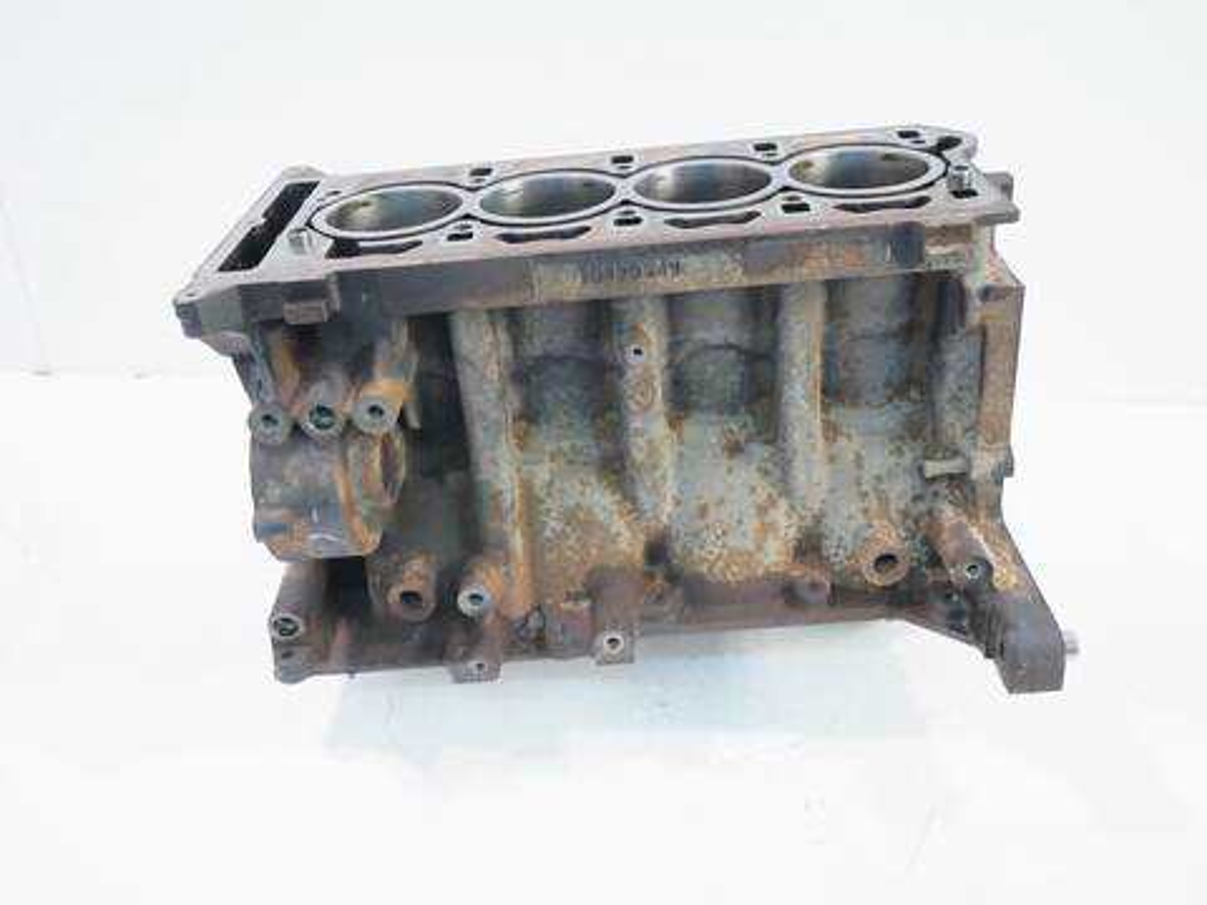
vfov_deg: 44.2
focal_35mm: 32
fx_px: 1116
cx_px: 604
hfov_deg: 56.8
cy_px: 452
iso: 500
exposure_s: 1/60
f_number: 4
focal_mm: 16
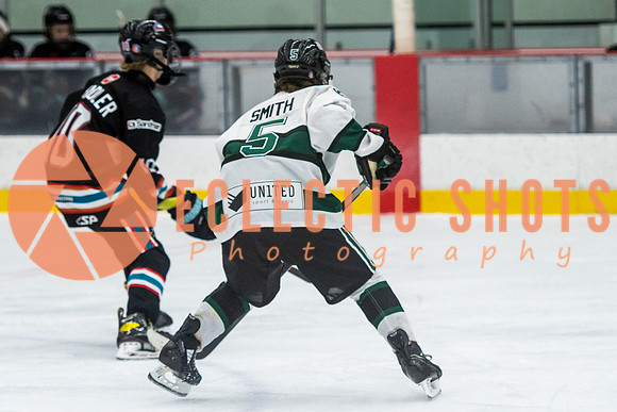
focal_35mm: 256
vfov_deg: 5.4
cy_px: 124
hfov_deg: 8.0
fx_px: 4387
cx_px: 263
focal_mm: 116
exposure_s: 1/640
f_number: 2.8
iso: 1400
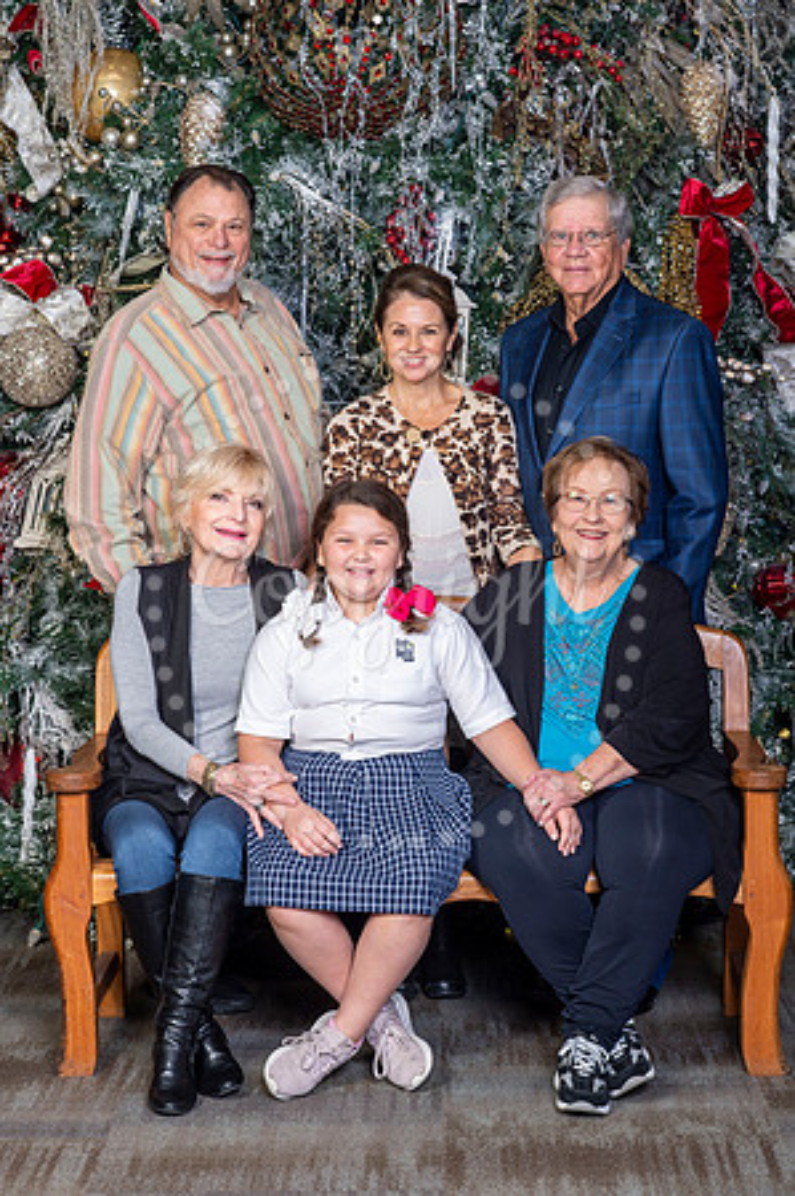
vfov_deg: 23.9
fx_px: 2822
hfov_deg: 16.0
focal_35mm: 85
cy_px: 598
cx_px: 398
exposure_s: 1/125
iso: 400
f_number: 8
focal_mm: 85
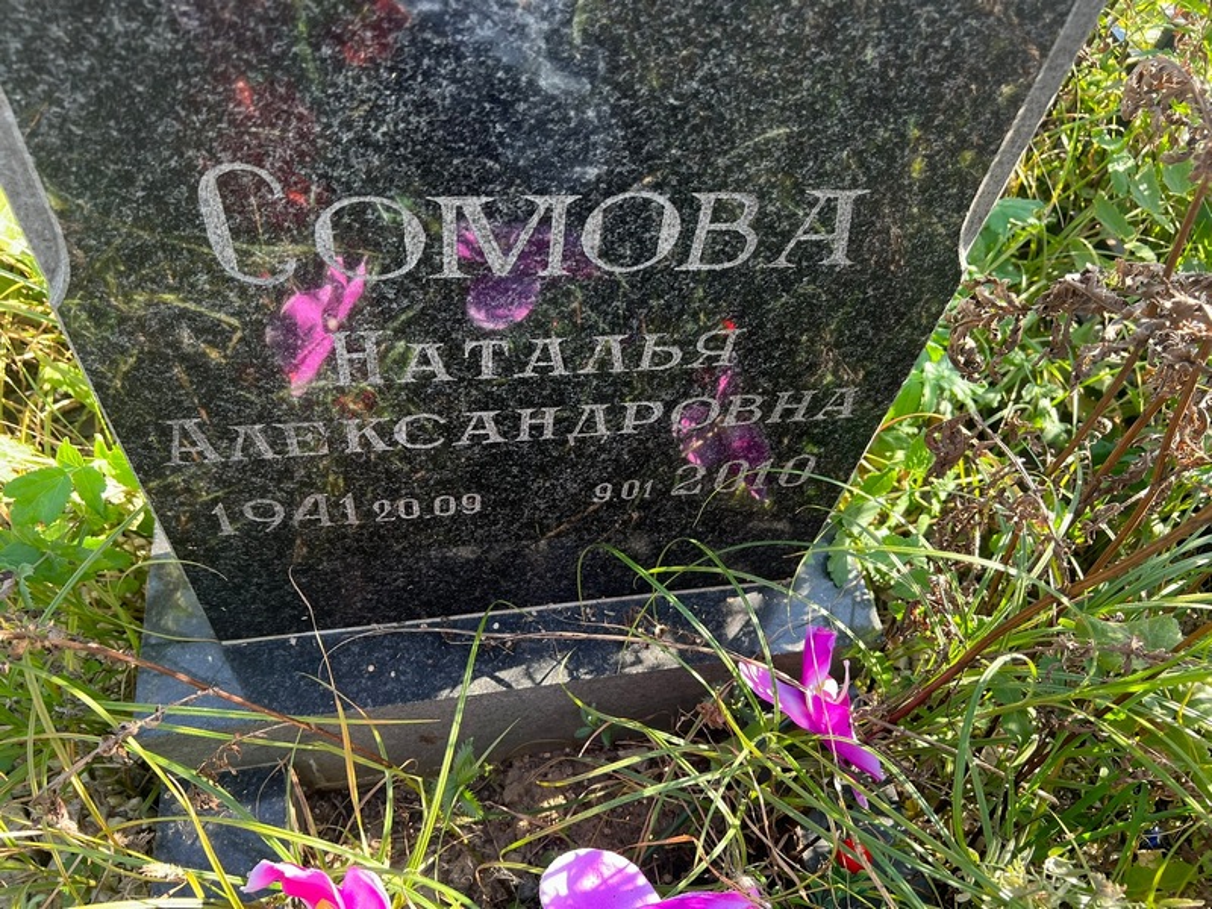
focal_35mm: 26
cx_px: 606
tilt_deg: -53.5
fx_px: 910
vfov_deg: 53.1
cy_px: 454
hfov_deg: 67.3
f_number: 1.5
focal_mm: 5.7
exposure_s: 1/185
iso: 50
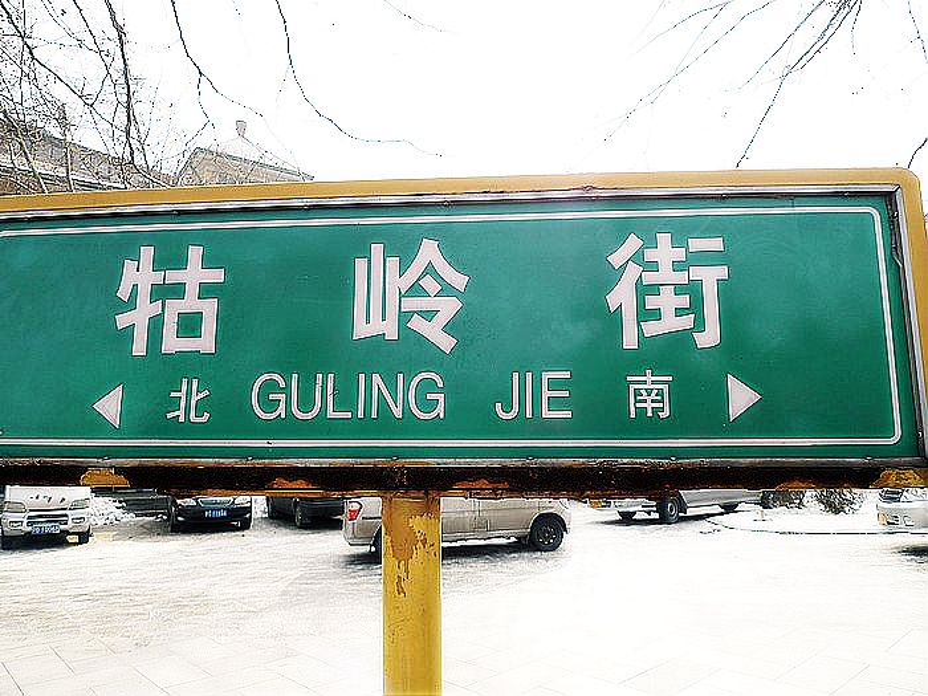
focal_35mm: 24
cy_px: 348
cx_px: 464
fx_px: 643
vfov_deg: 56.8
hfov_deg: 71.6
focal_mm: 5.1
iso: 100
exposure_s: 1/640
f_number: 2
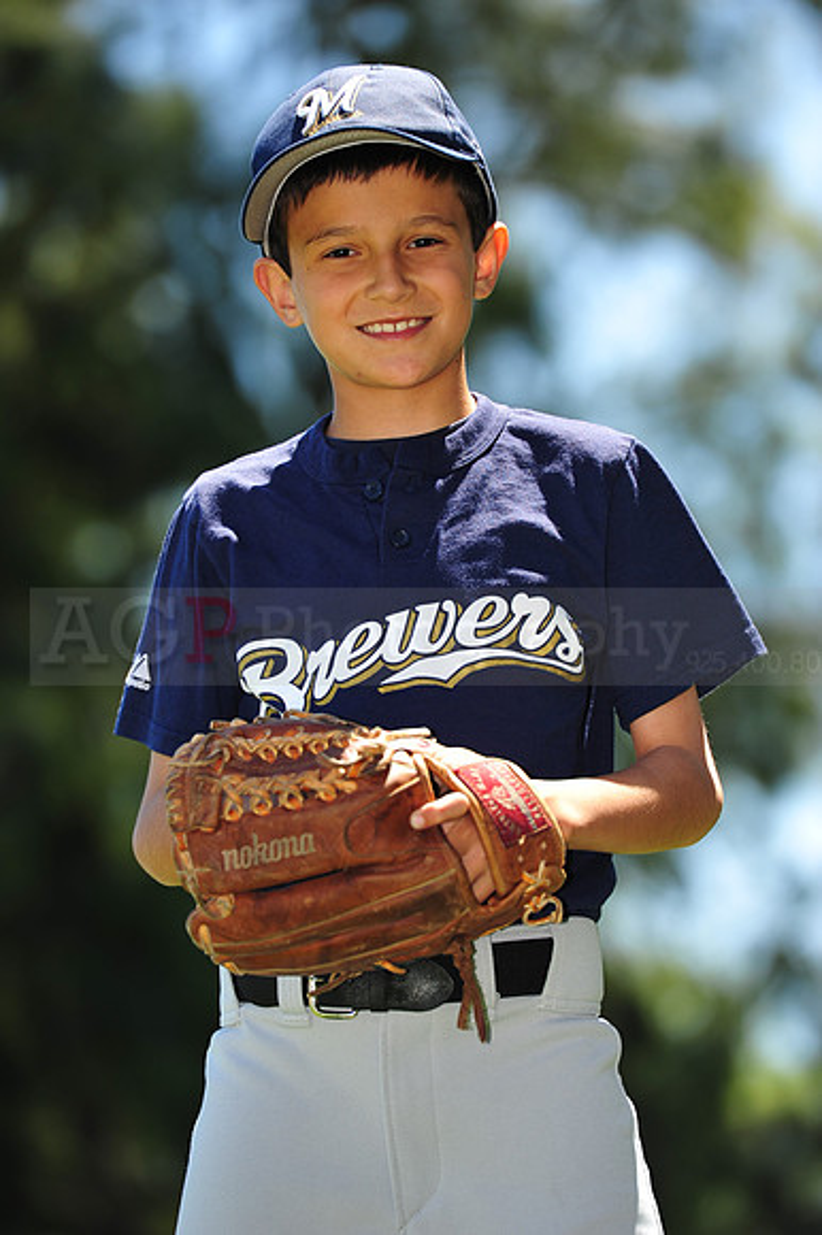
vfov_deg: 10.3
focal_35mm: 200
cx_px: 411
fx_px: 6858
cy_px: 618
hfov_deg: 6.9
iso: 200
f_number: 4
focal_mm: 200
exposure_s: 1/500
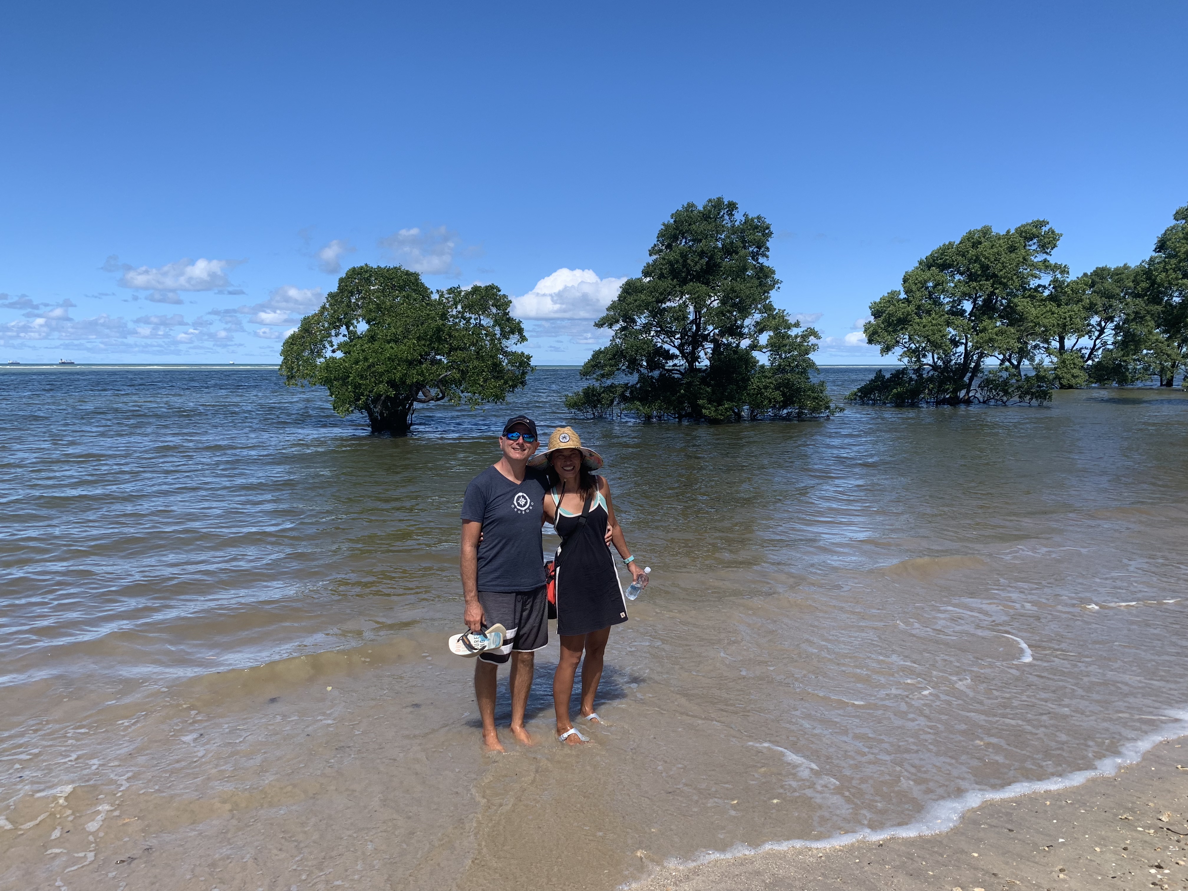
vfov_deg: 53.1
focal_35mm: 26
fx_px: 892
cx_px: 594
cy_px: 446
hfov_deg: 67.3
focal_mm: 4.25
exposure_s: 1/2075
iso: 25
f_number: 1.8
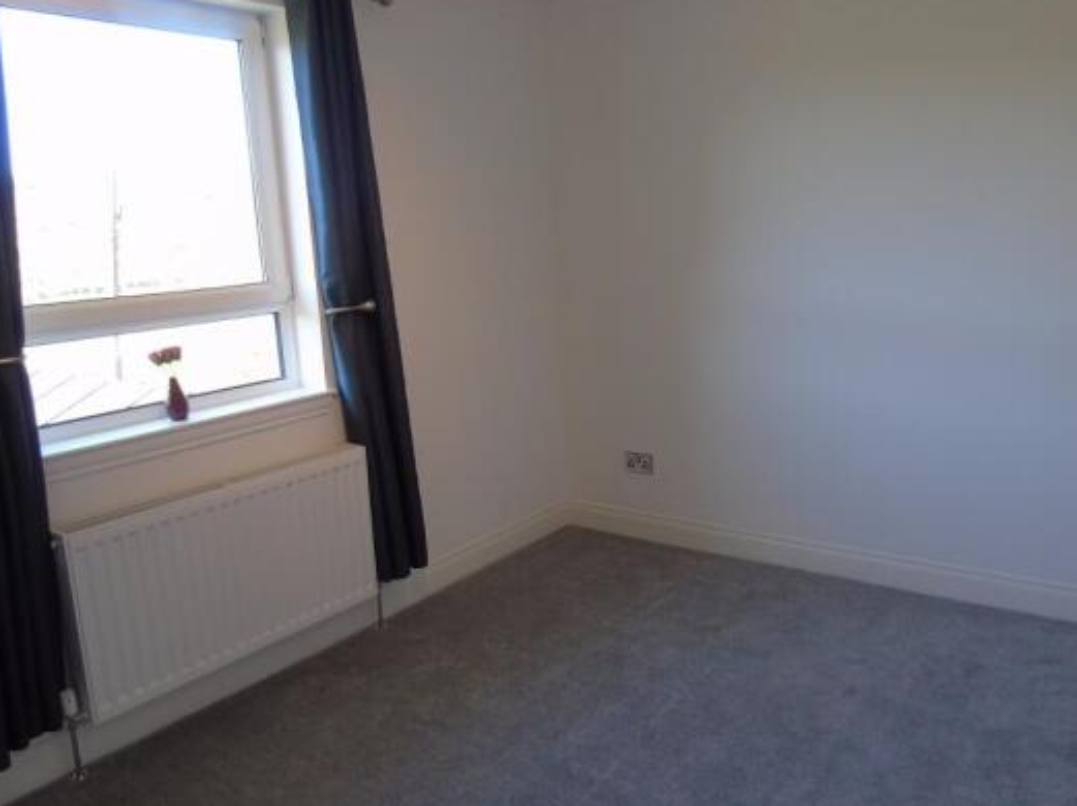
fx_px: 871
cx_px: 572
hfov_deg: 63.4
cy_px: 390
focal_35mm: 28
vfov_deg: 49.7
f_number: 3.4
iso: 80
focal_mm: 4.4
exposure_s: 1/40
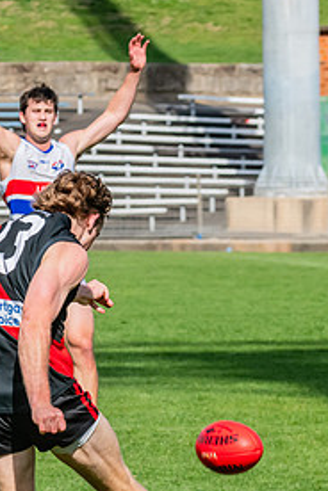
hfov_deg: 2.8
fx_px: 6805
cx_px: 129
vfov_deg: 4.1
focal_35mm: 498
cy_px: 333
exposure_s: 1/1600
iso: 800
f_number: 11
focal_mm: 170
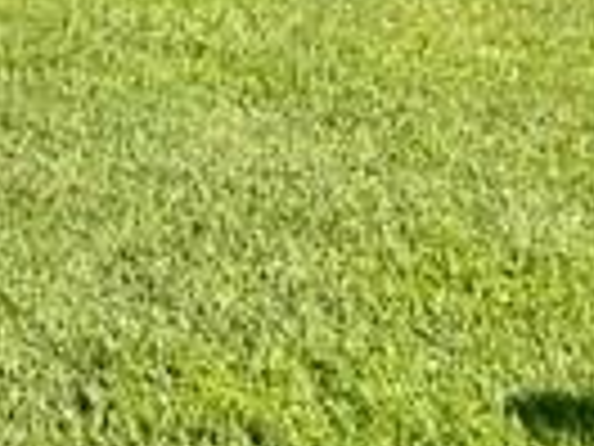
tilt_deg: -3.0
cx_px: -693
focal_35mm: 126
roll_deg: -1.3
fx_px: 2162
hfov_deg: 13.0
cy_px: -279
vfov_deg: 11.2
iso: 32
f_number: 1.6
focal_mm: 4.2
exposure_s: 1/2618
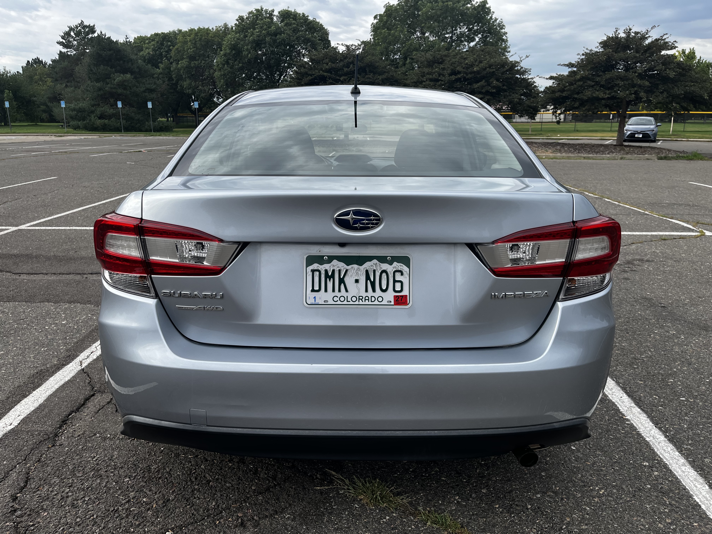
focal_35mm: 26
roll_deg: -0.9
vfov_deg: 53.1
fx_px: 535
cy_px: 267
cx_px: 356
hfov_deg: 67.3
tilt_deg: -14.3
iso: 50
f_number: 1.6
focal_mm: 5.1
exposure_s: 1/1404
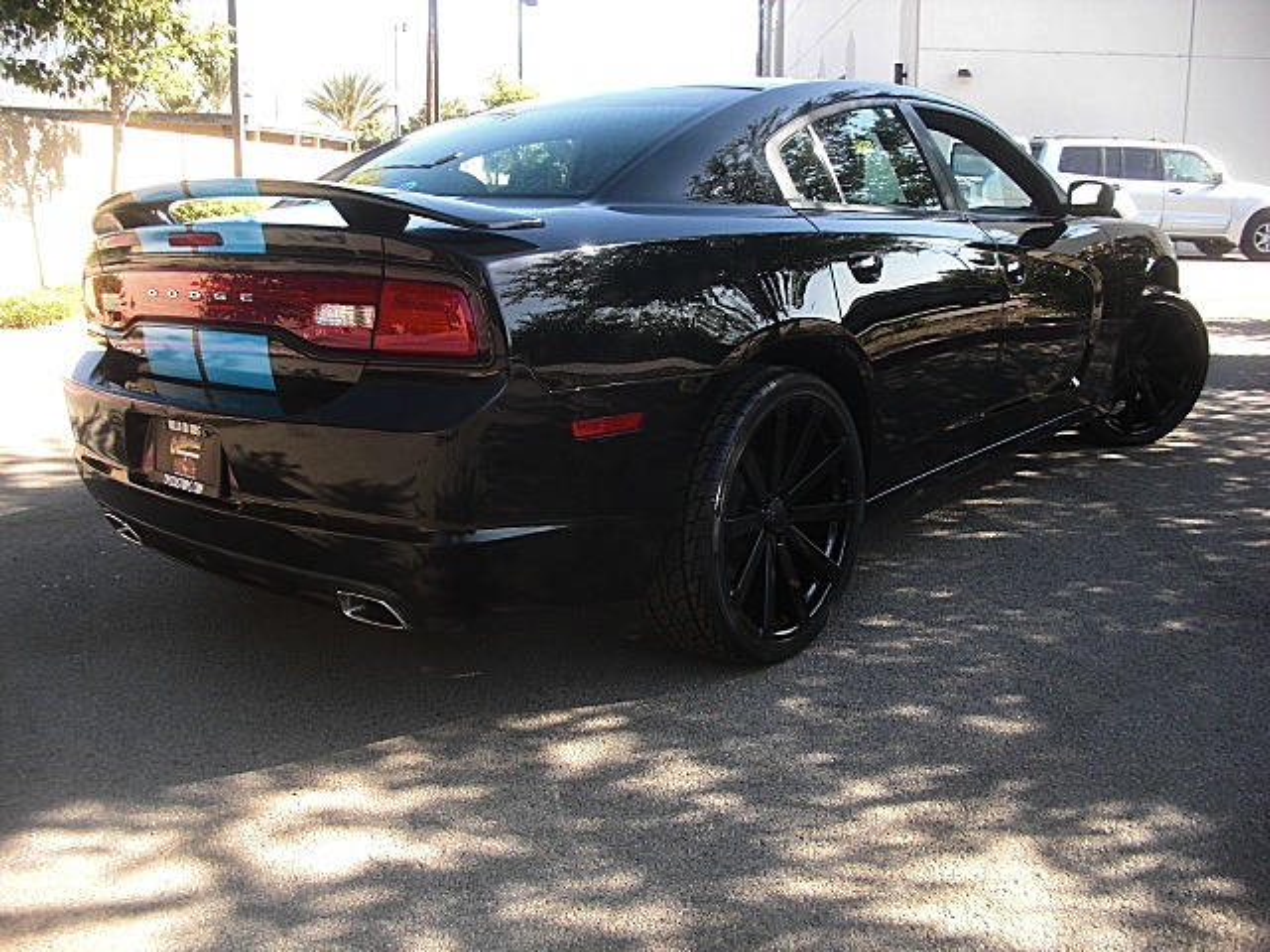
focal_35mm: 36
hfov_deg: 51.4
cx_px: 635
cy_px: 476
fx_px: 1321
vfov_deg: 39.7
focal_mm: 6.3
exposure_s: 1/125
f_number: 2.8
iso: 50
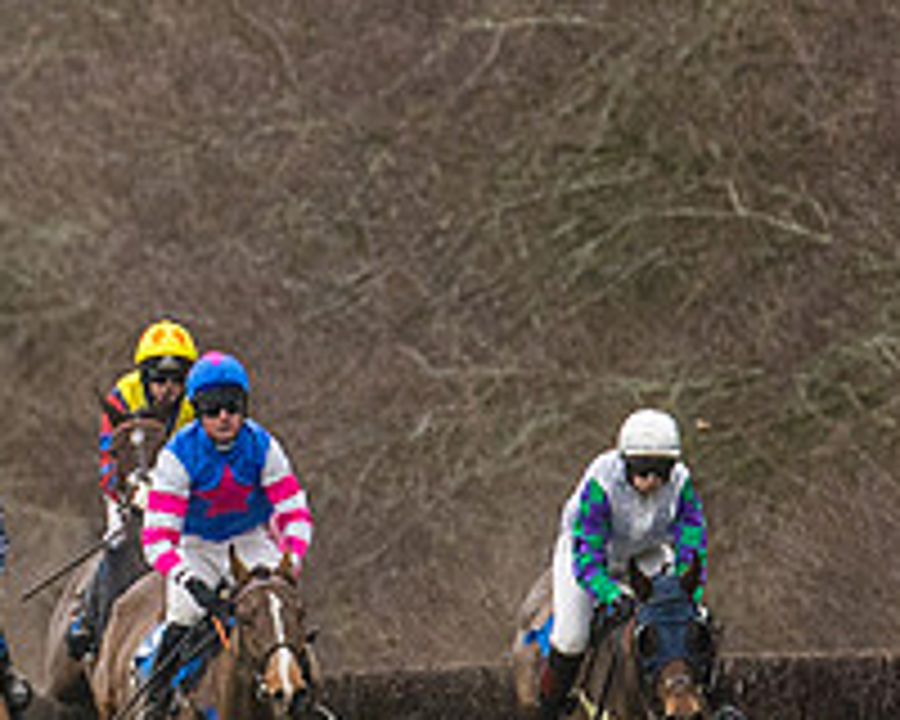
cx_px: -13
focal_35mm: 1694
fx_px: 45122
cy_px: 685
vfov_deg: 0.9
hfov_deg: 1.1
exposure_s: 1/1250
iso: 2000
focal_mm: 300
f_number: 4
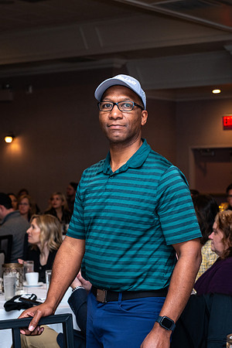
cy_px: 174
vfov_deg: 22.6
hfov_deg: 15.2
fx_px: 870
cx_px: 155
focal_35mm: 90
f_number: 5.6
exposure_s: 1/160
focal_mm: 50
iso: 125
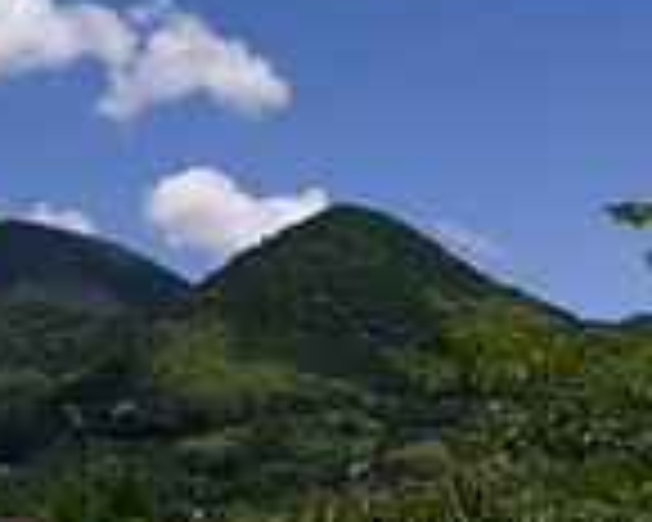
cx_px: -135
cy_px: -86
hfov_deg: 21.0
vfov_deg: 17.4
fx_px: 1634
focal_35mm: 85
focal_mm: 17
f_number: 10
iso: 200
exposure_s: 1/400
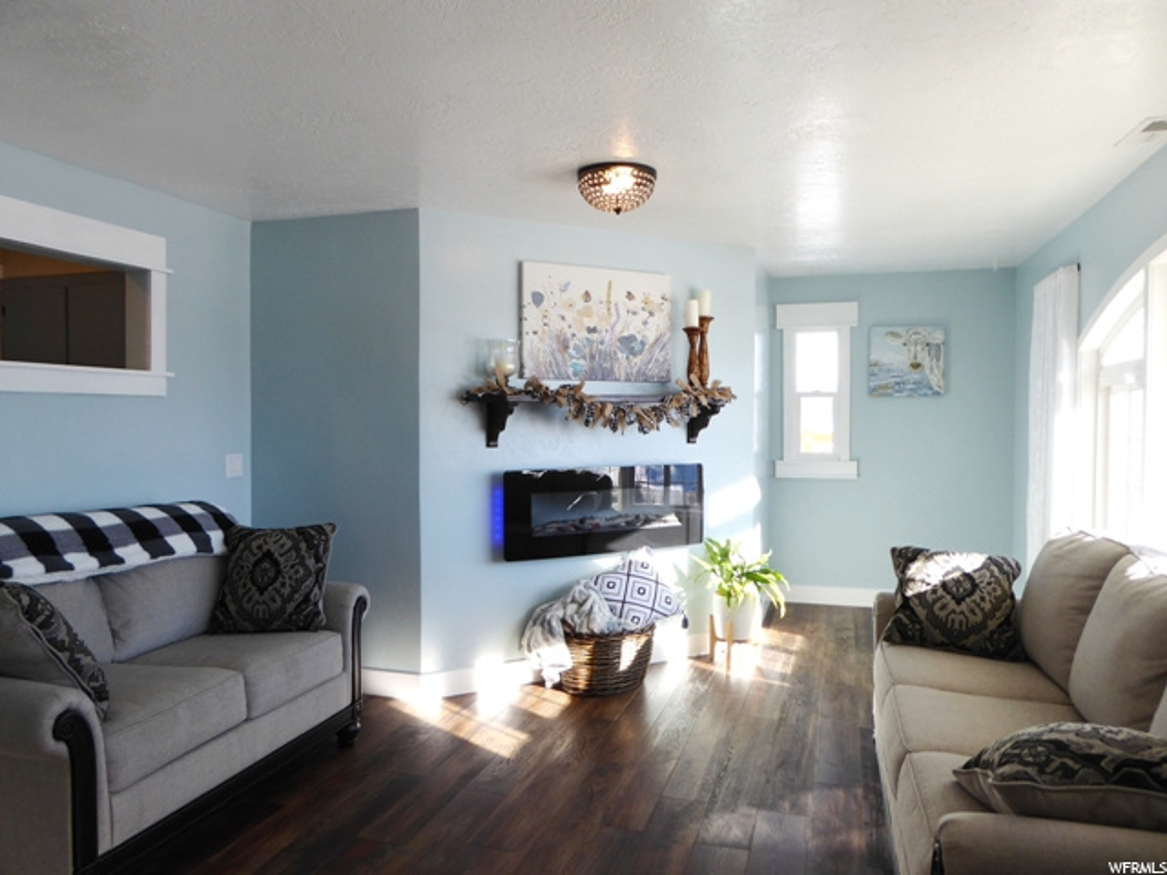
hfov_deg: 69.4
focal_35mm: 25
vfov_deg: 54.9
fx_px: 843
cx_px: 584
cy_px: 438
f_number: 3.3
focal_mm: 4.3
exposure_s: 1/100
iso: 80
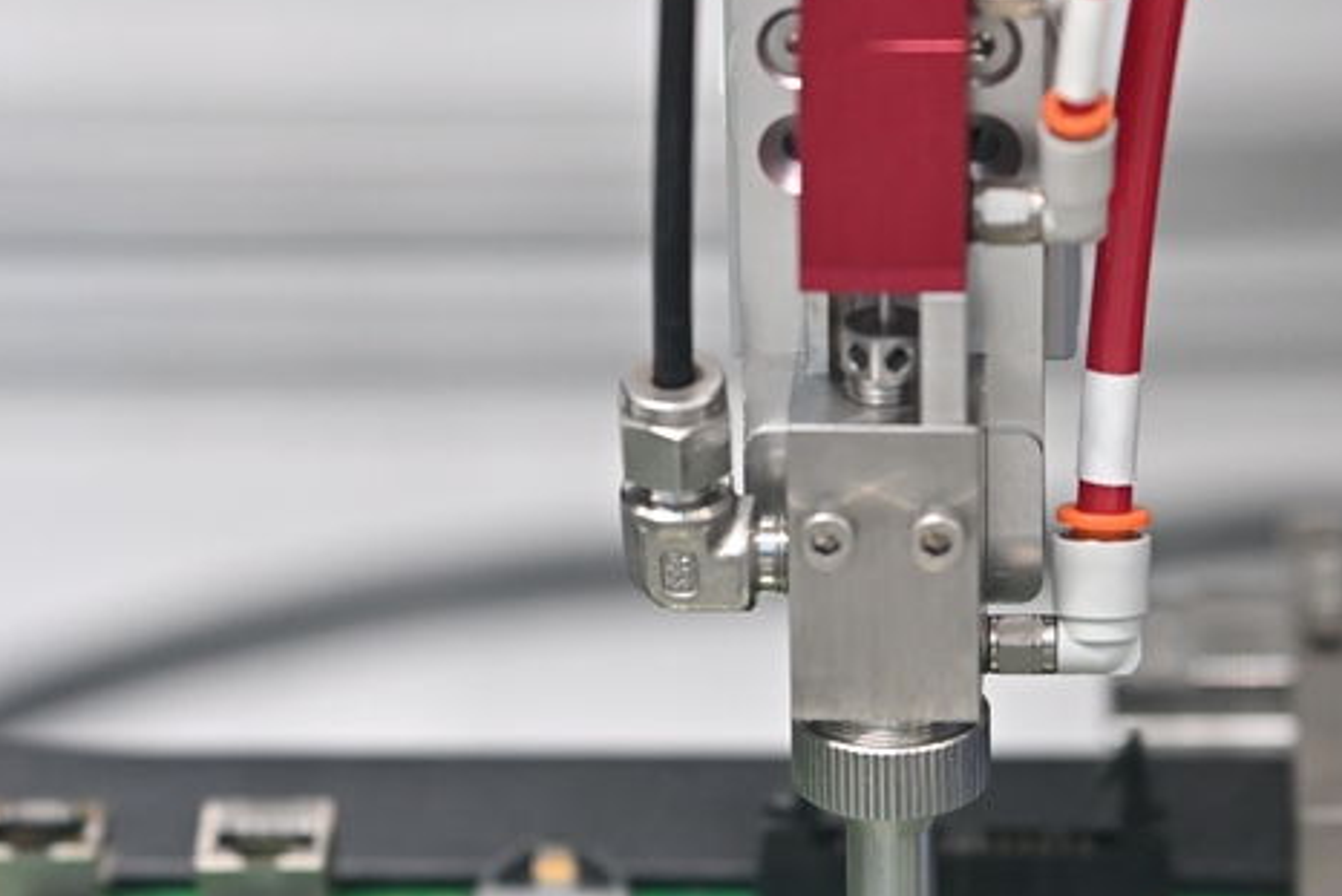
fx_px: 8166
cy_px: 694
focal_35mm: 219
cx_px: 562
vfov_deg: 6.3
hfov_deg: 9.4
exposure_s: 1/250
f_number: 2.5
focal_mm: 85
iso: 1000
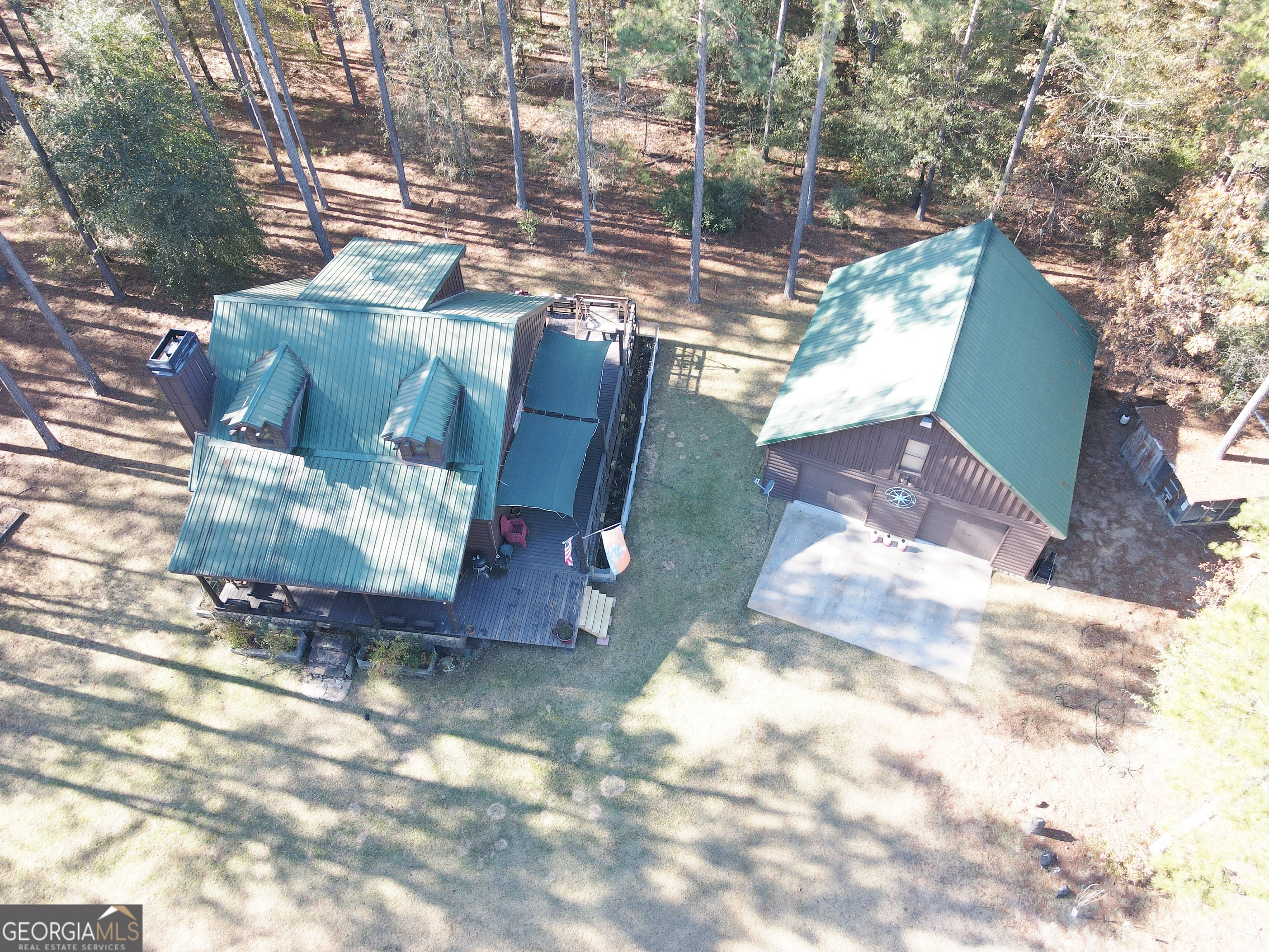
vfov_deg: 56.8
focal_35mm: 24
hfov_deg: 71.6
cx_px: 634
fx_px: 880
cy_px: 476
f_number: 2.8
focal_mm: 4.5
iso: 100
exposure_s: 1/60
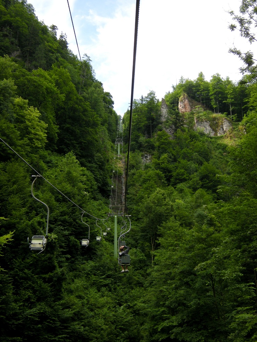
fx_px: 515
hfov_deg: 28.0
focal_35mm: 52
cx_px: 128
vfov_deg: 36.8
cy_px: 171
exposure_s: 1/212
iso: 64
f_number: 3.8
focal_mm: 8.8
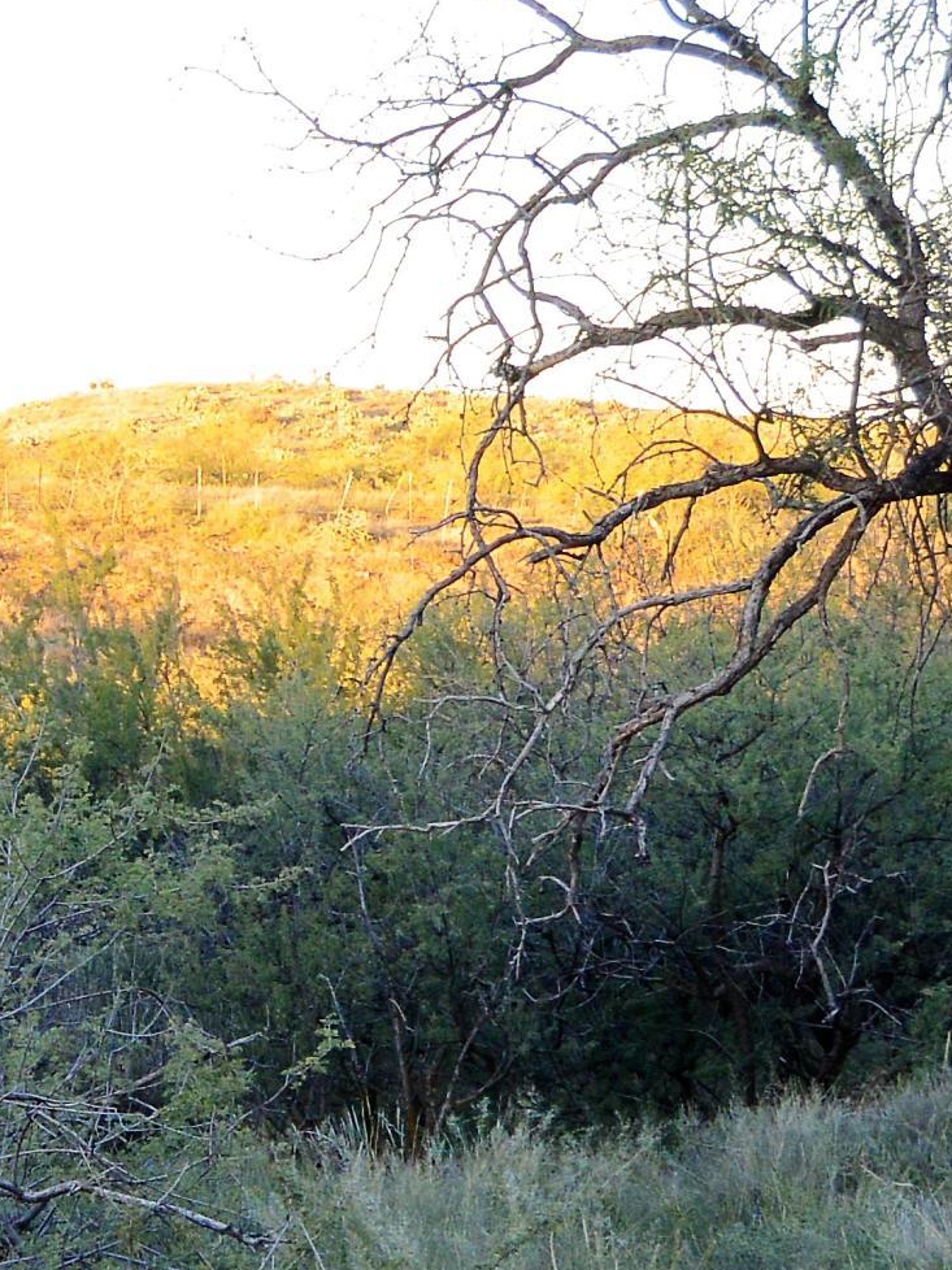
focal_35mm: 180
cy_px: 1165
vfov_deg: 10.9
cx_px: -314
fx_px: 6603
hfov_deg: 8.1
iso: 220
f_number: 5.6
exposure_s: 1/60
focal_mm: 22.9
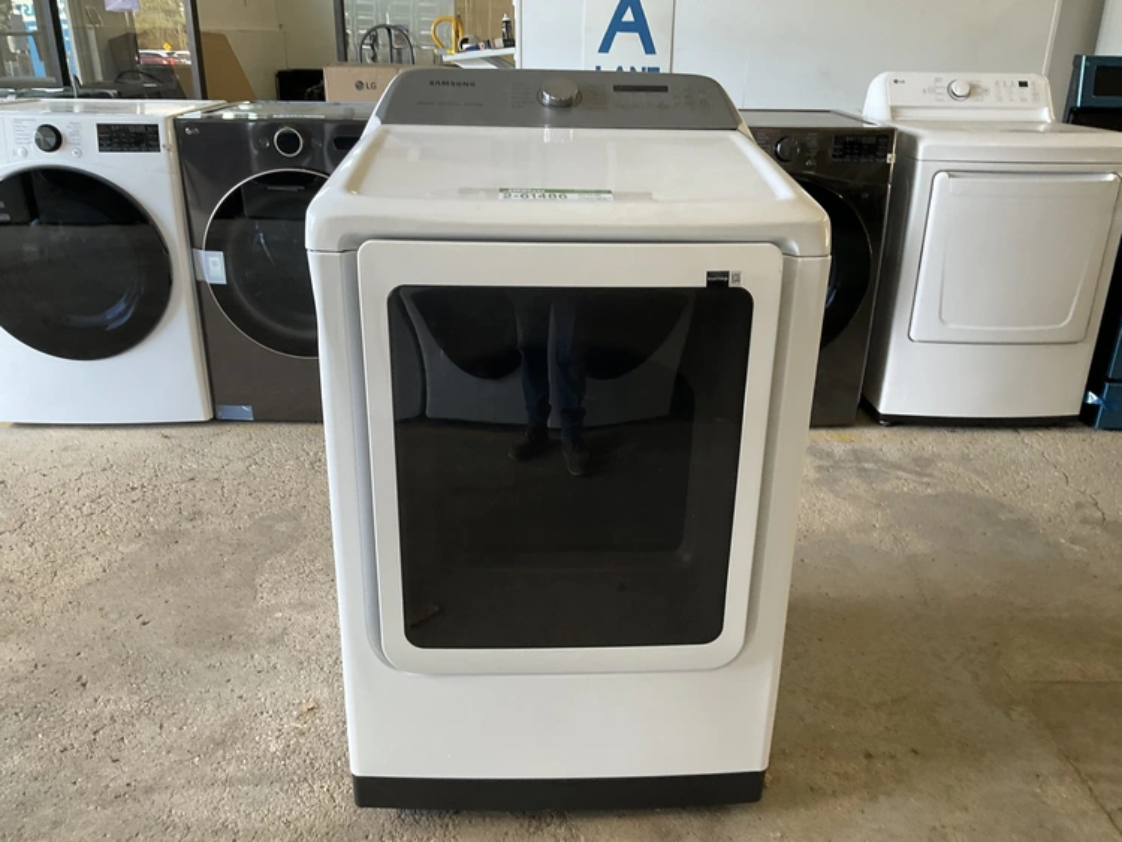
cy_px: 421
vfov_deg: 48.3
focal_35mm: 29
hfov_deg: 61.6
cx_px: 561
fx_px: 940
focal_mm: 3
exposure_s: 1/60
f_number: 1.8
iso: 64
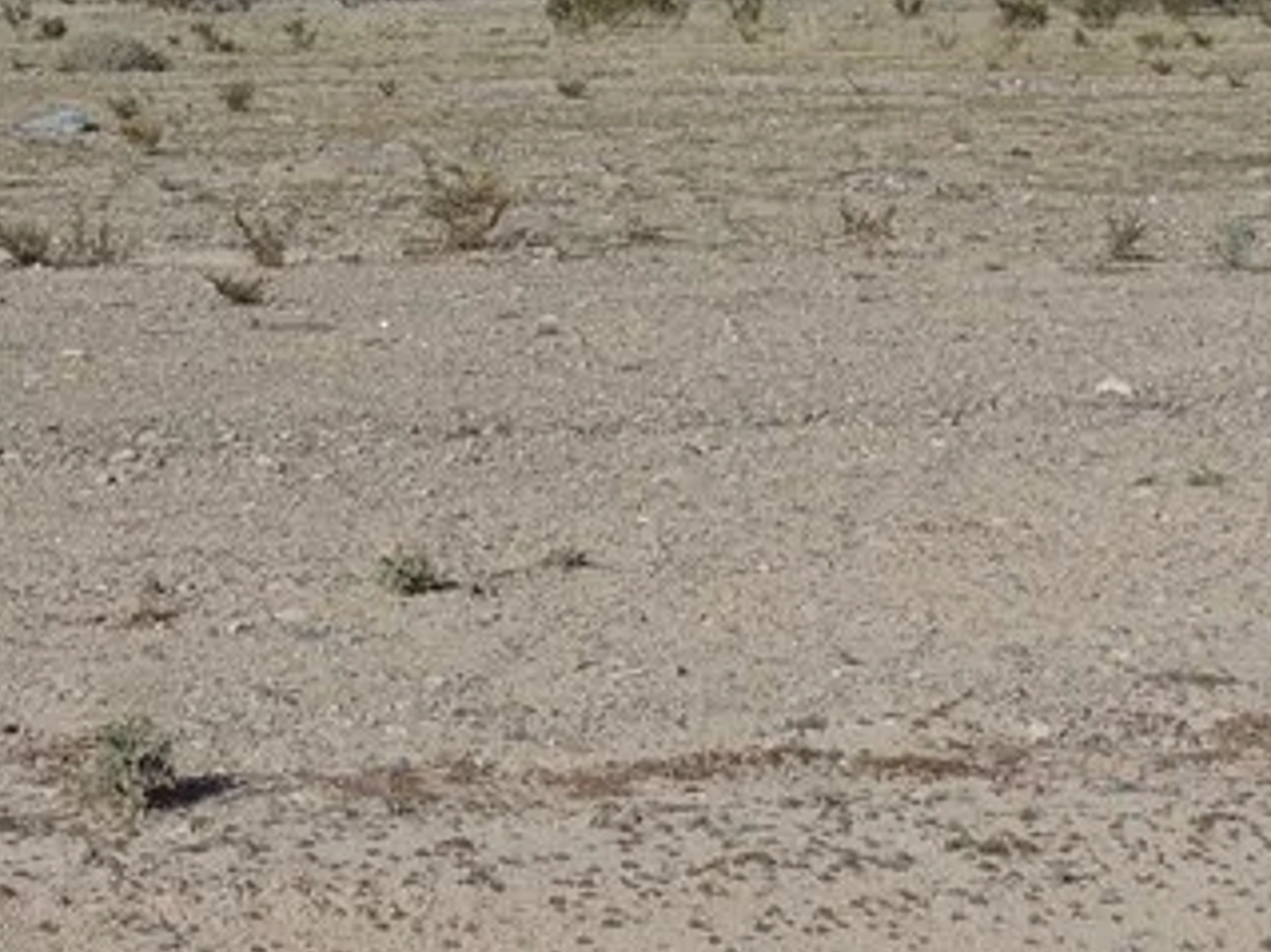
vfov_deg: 18.3
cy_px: -131
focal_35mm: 77
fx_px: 2826
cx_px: 347
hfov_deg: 25.1
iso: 100
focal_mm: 4.3
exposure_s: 1/2000
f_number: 3.3
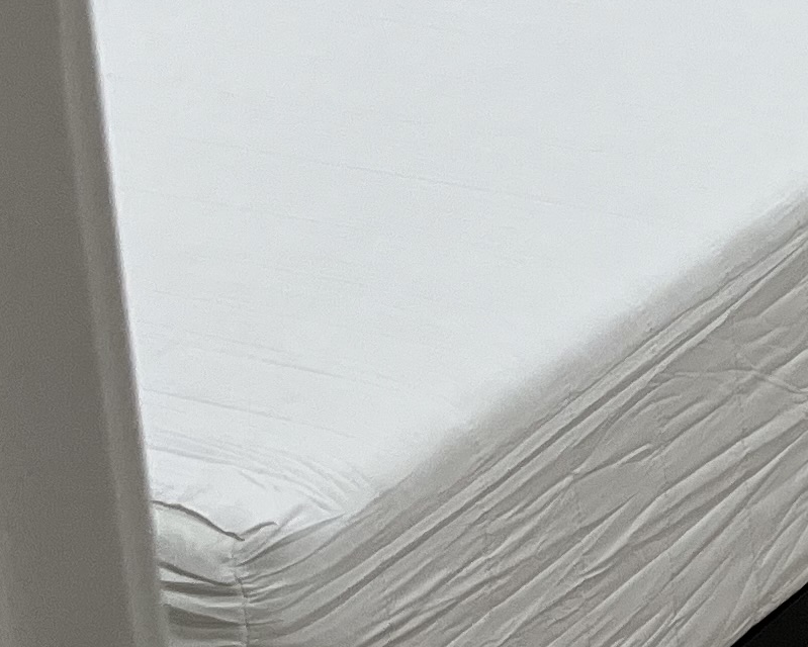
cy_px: -728
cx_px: 1560
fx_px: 3062
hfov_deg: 13.2
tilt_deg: -9.8
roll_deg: +2.5
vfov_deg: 10.8
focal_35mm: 128
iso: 125
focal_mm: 5.1
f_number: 1.6
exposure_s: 1/120
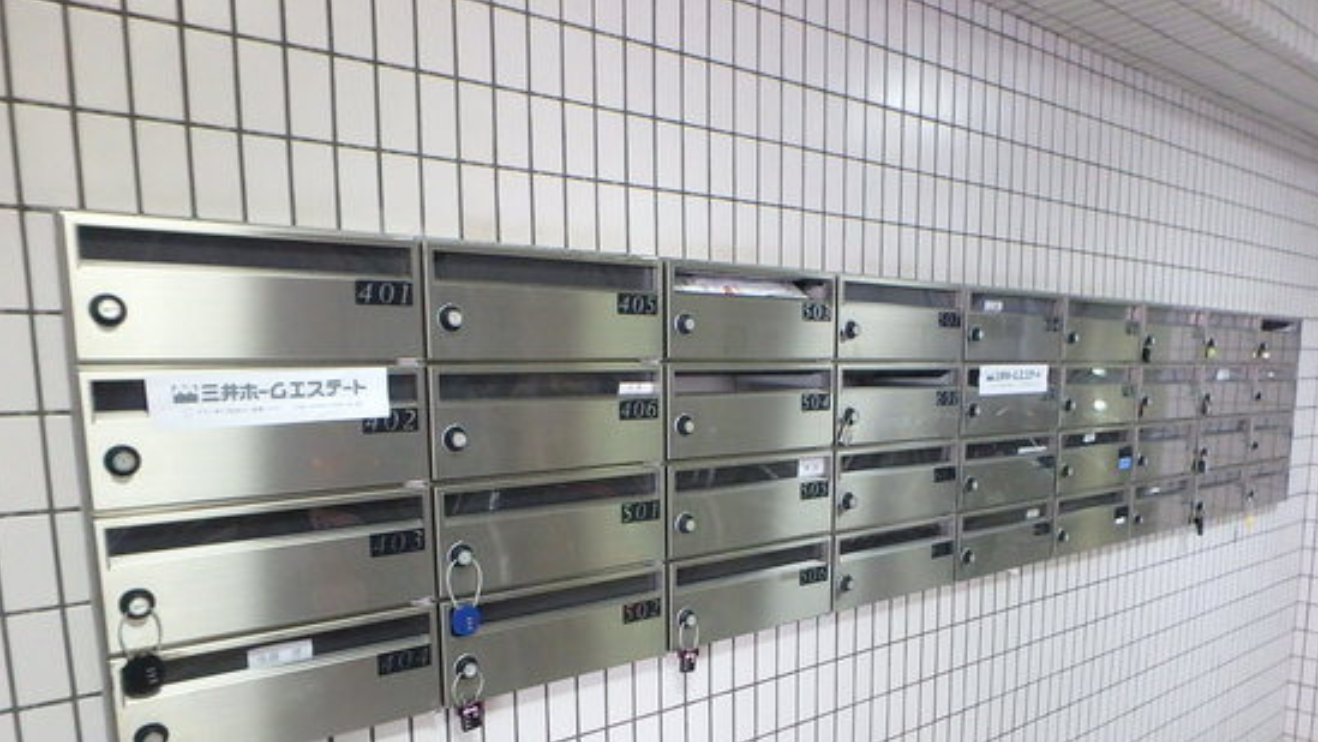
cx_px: 711
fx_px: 874
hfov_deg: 73.9
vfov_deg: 45.1
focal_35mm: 25
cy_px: 516
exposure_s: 1/15
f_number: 3.5
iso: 800
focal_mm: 3.7
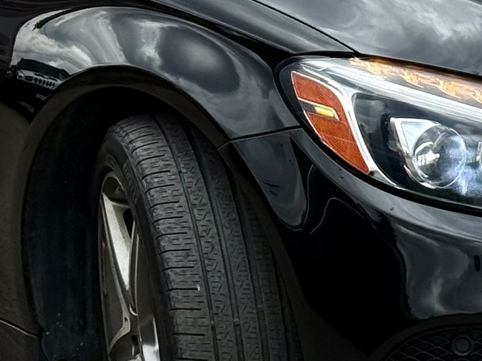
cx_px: 356
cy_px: 94
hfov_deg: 9.3
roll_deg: +1.0
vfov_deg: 7.0
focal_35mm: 213
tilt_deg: -7.4
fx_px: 2966
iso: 64
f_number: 1.78
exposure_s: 1/1795
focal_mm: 6.76
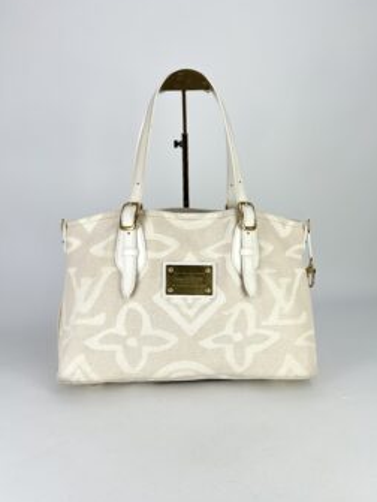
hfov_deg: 45.5
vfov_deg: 58.2
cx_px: 187
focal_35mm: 31
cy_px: 279
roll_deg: -0.1
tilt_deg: -14.5
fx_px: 449
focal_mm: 5.7
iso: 50
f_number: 1.5
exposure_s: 1/339
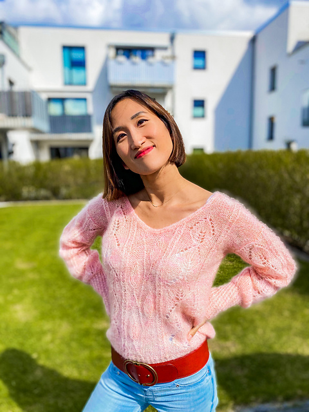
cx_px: 154
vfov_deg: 67.3
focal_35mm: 26
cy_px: 206
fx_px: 309
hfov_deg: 53.1
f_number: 1.8
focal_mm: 4.25
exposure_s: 1/2700
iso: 32
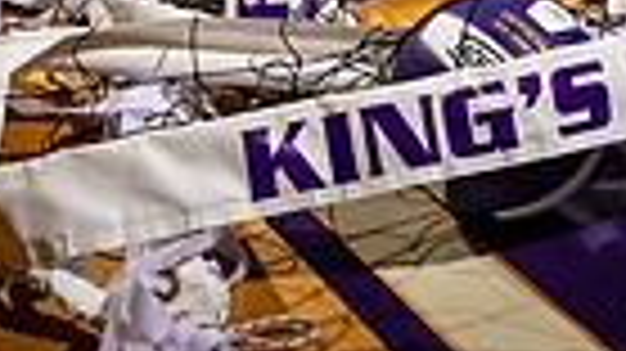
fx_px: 1742
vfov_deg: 9.9
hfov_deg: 20.3
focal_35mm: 105
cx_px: 387
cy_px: -526
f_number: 8
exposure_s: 1/125
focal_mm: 31
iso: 200
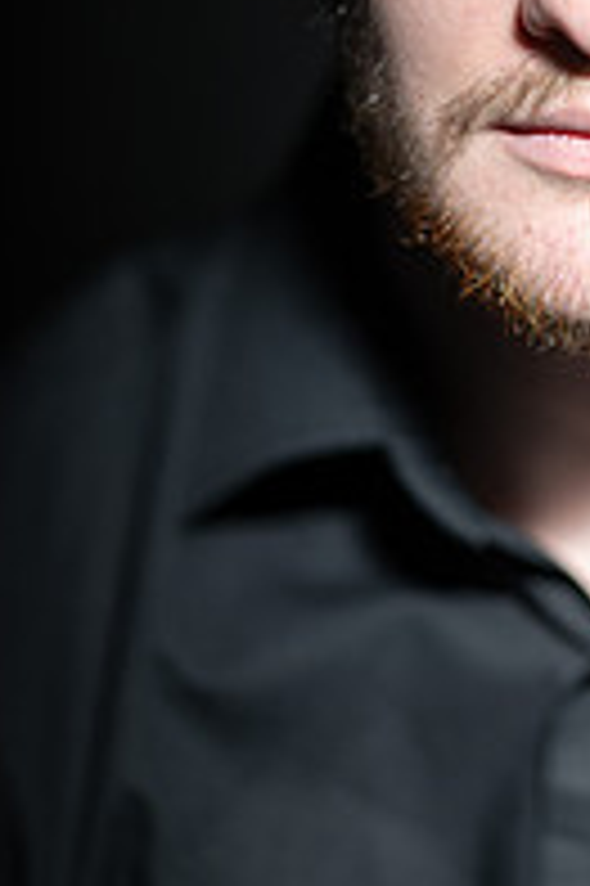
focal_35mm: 240
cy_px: 63
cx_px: 631
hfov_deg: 5.7
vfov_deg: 8.6
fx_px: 5910
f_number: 1.4
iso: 100
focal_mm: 105
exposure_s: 1/200
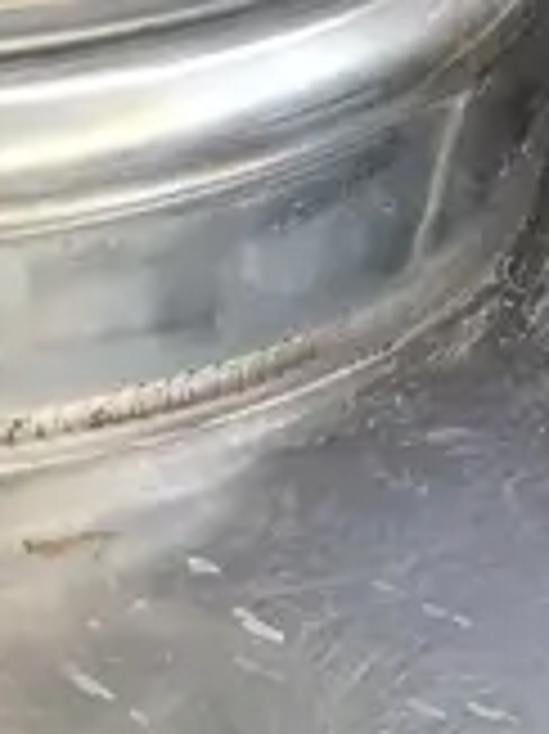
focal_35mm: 170
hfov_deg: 8.6
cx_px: -166
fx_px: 3600
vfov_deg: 11.3
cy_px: 1009
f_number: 2
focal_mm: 2.87
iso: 40
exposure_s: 1/100
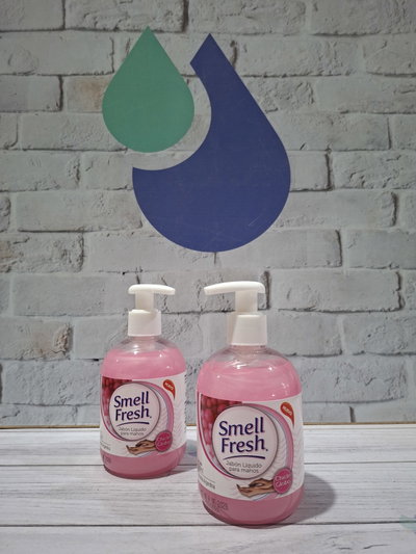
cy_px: 277
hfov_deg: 58.9
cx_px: 208
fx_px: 368
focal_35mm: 23
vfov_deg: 73.9
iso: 320
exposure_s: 1/33
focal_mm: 5.54
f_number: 1.8
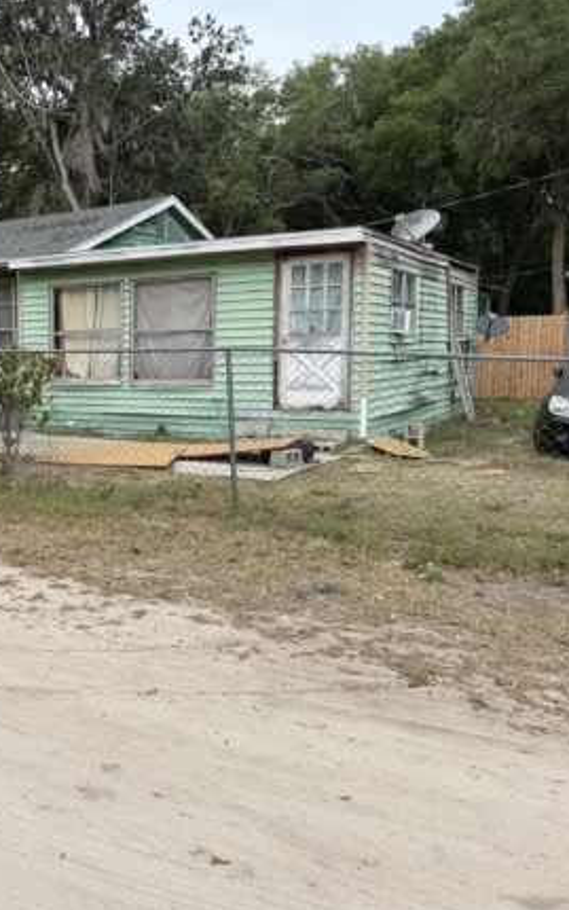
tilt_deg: -6.1
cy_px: 459
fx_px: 868
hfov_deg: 33.0
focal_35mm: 35
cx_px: -15
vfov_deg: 55.3
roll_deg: +2.8
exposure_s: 1/992
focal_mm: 6.76
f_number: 1.78
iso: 80
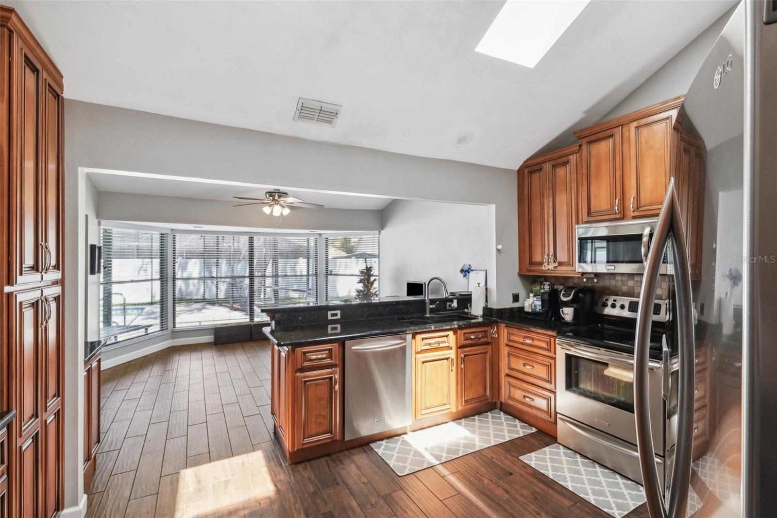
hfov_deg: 96.7
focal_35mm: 16
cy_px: 259
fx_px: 345
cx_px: 388
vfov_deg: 73.7
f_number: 8
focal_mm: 16
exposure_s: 1/25
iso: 400
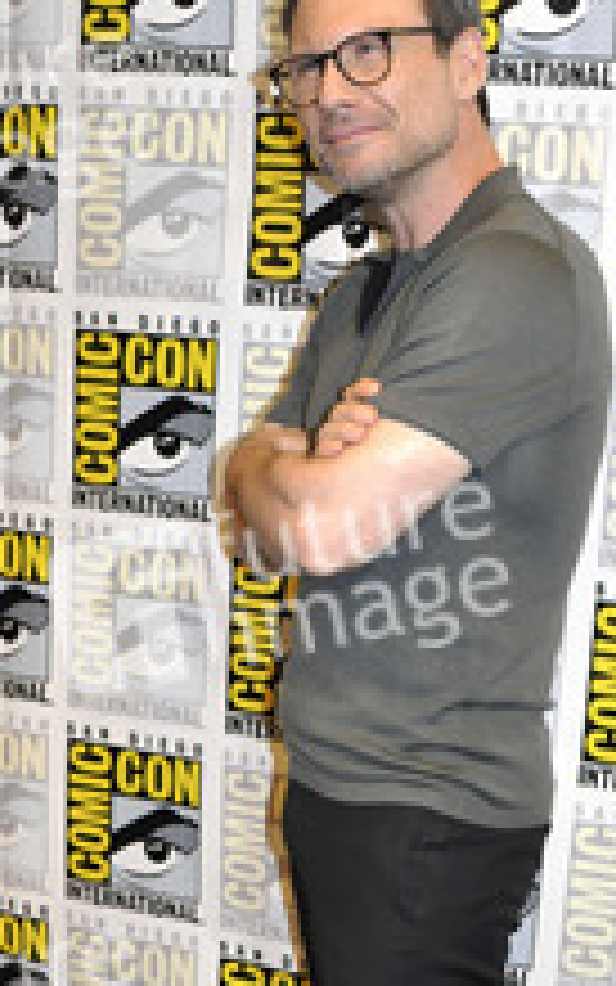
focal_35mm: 67
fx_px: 1798
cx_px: 411
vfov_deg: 29.8
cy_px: 815
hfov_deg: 19.4
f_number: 4.5
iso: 1000
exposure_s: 1/60
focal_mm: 24
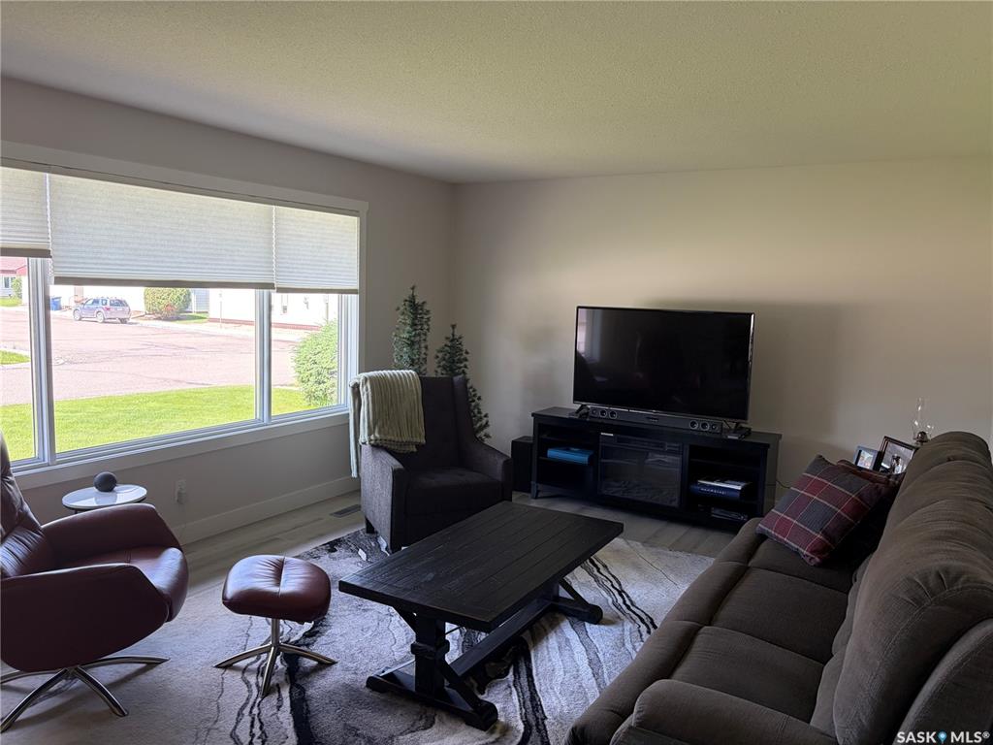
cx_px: 496
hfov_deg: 67.3
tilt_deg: -5.6
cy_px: 372
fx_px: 746
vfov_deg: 53.1
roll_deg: -1.0
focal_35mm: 26
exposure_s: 1/162
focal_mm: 5.96
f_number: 1.6
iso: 80
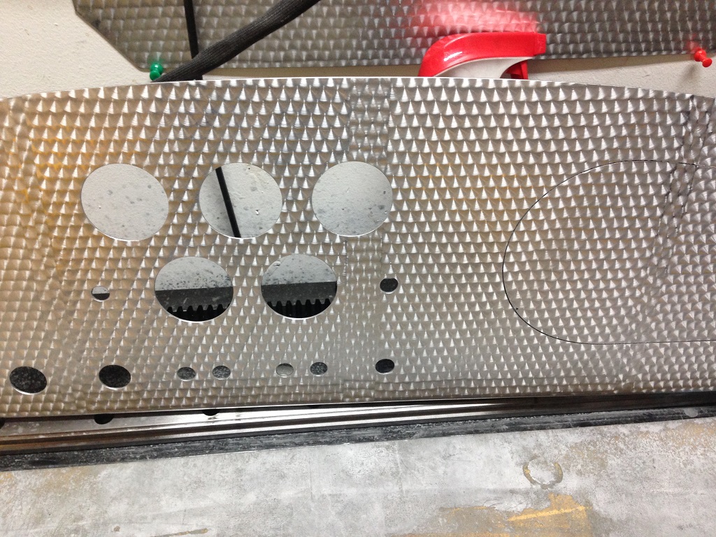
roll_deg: -2.0
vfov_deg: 42.9
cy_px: 268
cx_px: 358
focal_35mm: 33
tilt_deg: -44.4
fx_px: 683
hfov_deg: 55.4
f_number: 2.4
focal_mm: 4.12
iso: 160
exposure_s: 1/20
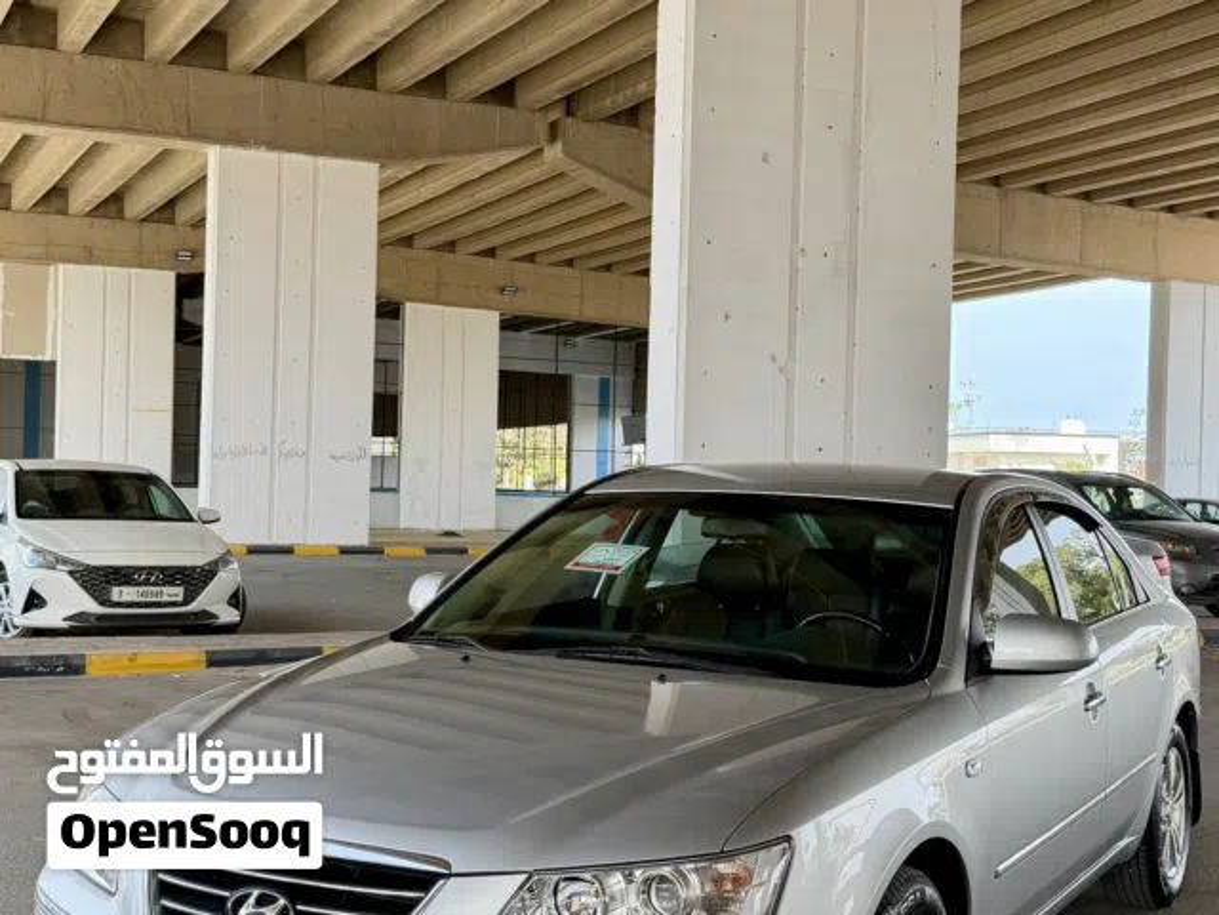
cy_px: 458
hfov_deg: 71.6
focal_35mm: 24
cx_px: 610
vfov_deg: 56.8
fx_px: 845
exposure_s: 1/555
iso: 80
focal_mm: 6.76
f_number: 1.78
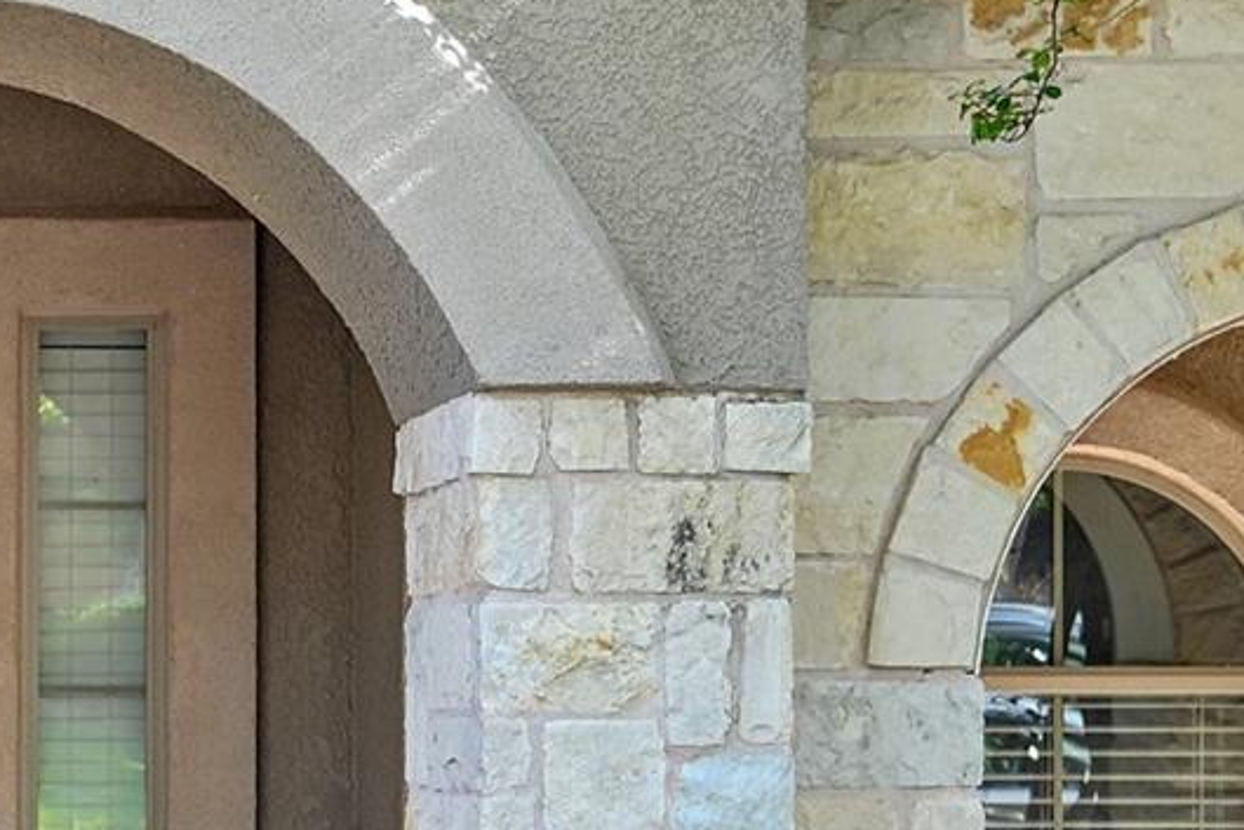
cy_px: 648
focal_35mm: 120
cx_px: -256
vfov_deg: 11.4
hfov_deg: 16.4
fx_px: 4148
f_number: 4
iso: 250
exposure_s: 1/160
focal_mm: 31
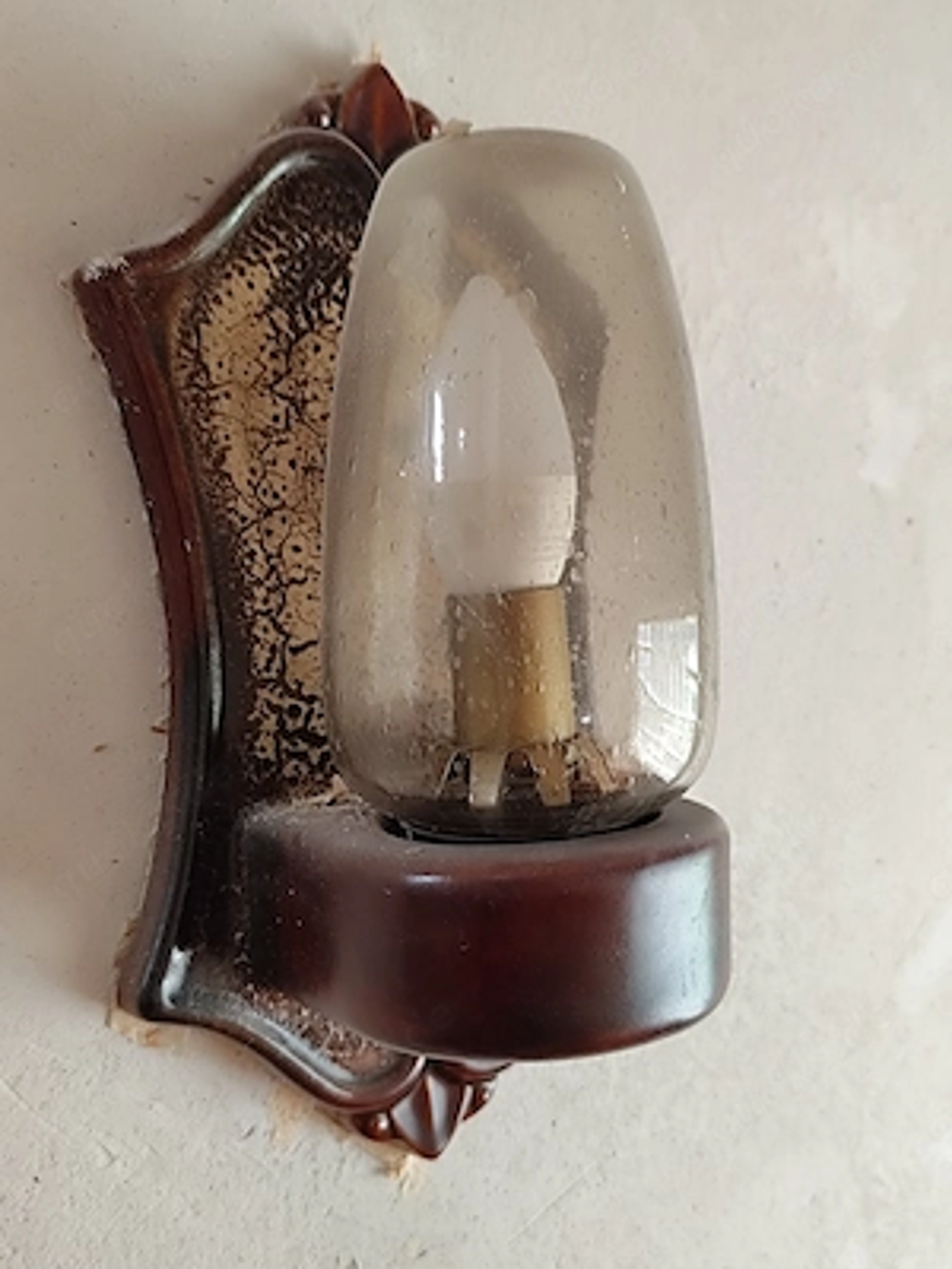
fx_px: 1283
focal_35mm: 35
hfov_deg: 40.7
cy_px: 634
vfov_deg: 52.6
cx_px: 476
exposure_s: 1/25
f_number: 1.65
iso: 1600
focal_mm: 6.14
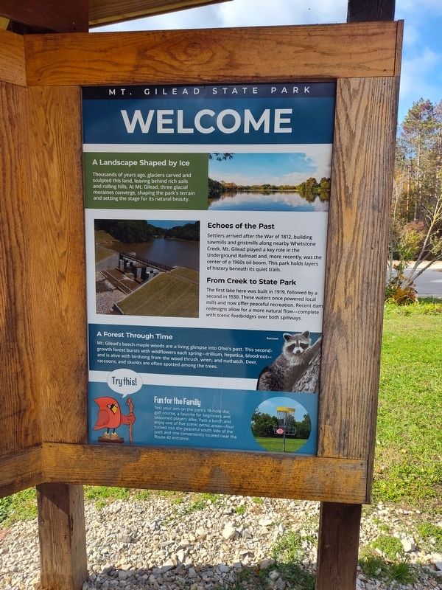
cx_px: 221
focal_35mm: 23
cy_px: 295
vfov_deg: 73.9
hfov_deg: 58.9
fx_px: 392
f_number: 1.8
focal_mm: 5.56
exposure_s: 1/899
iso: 100
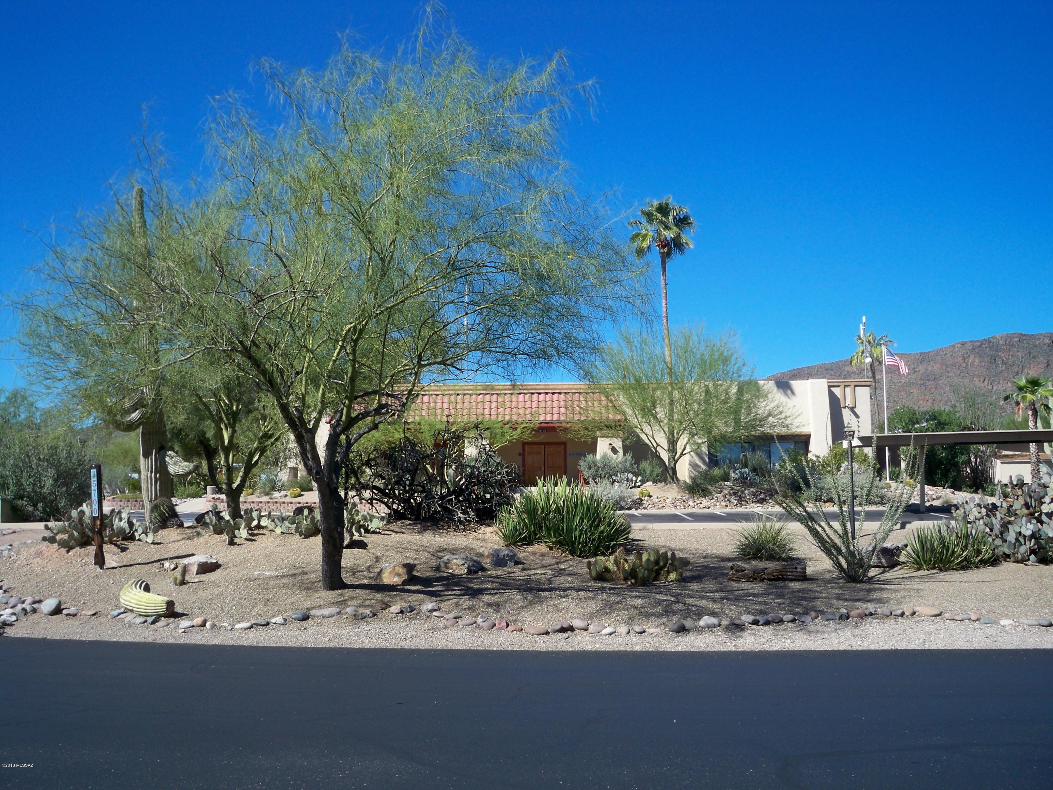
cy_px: 395
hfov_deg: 52.6
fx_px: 1065
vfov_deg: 40.7
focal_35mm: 35
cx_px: 526
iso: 80
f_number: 4.7
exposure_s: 1/400
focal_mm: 6.3
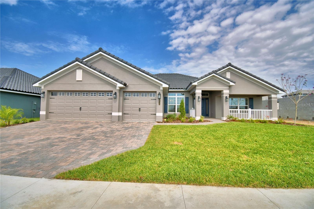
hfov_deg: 100.4
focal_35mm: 15
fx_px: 131
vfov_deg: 77.3
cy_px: 104
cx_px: 157
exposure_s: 1/1600
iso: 100
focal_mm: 10
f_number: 4.5
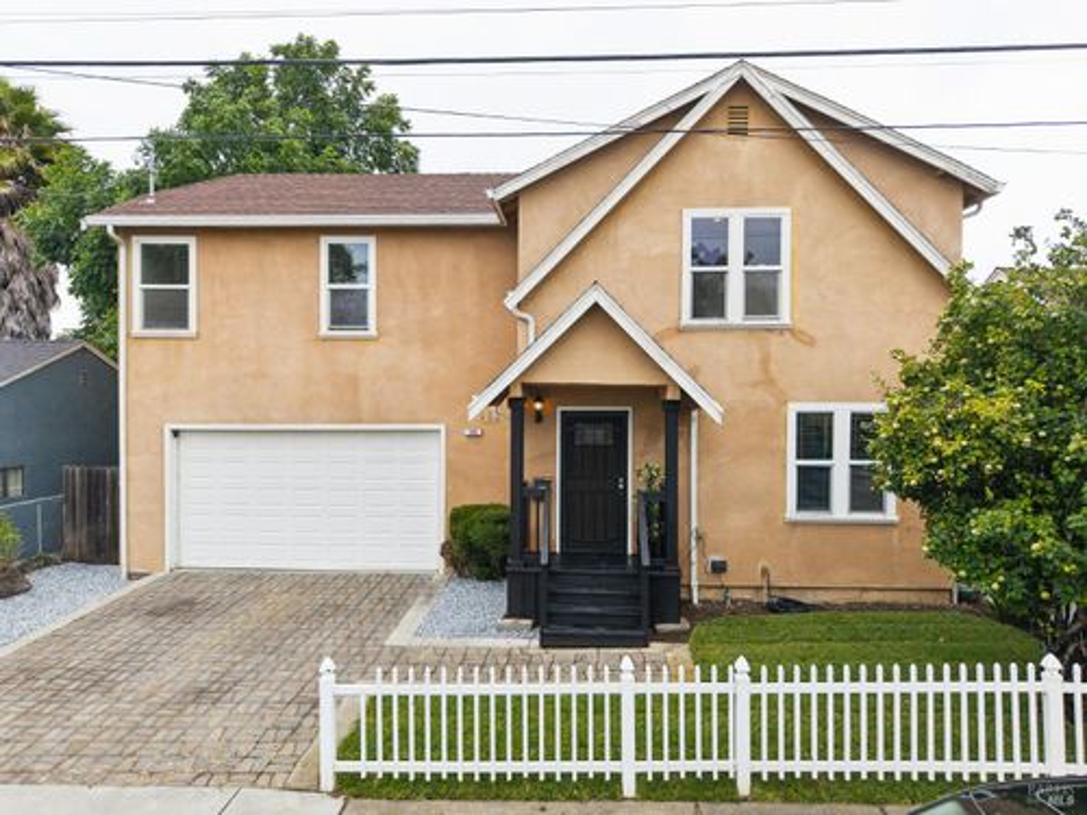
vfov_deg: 56.8
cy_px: 408
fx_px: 754
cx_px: 544
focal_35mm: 24
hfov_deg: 71.6
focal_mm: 8.7
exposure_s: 1/1250
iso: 100
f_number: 1.8
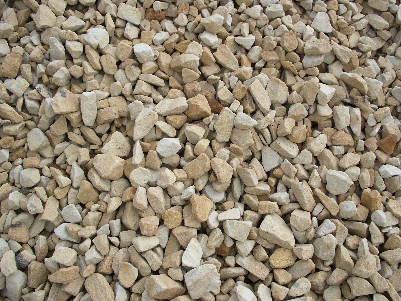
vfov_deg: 42.9
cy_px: 150
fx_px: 382
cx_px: 200
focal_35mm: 33
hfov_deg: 55.4
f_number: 4
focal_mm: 7.1
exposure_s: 1/320
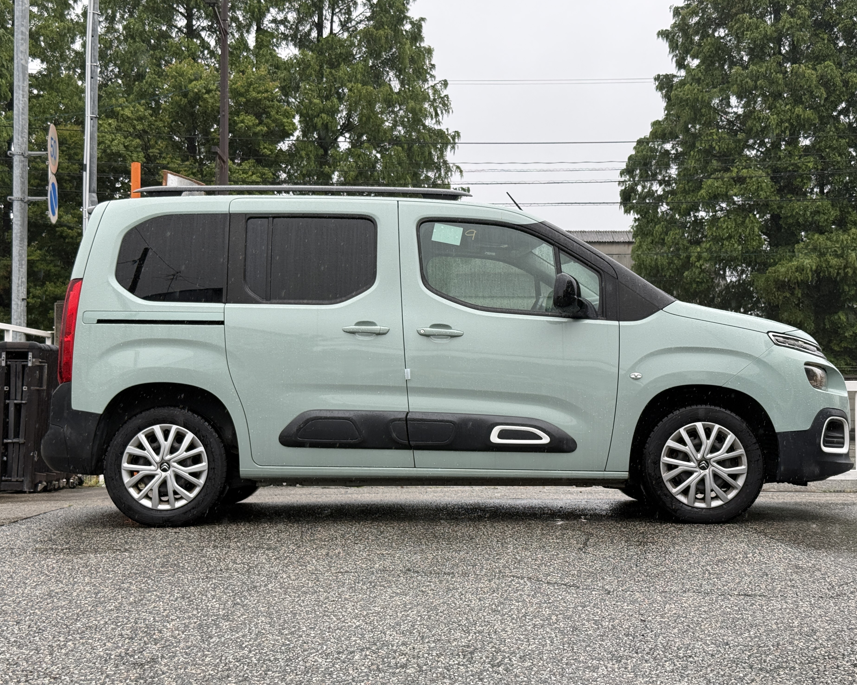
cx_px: 438
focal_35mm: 51
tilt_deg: +3.2
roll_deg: -0.2
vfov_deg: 29.7
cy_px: 347
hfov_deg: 36.7
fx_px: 1294
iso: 64
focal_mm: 6.76
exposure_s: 1/733
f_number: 1.78
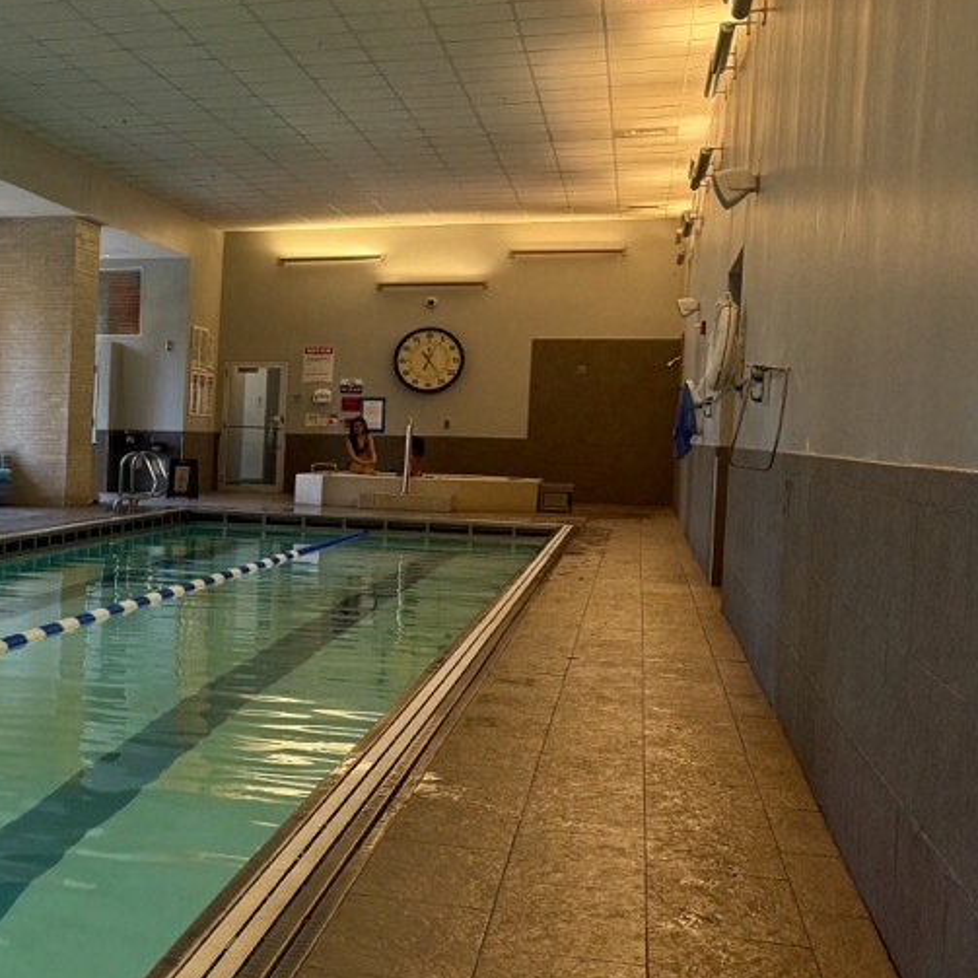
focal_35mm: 54
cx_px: -202
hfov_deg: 27.7
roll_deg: -1.6
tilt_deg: -2.6
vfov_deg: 31.6
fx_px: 1726
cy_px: 517
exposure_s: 1/120
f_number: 1.78
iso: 160
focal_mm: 6.76
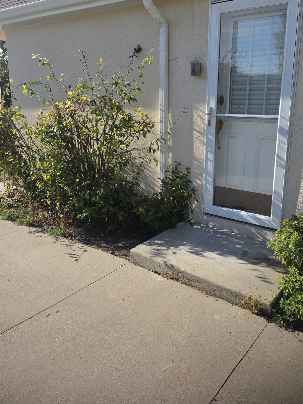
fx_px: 338
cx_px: 168
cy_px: 181
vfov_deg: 61.5
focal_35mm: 29
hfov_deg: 48.2
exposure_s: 1/4331
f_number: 1.4
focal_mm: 6.5
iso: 64
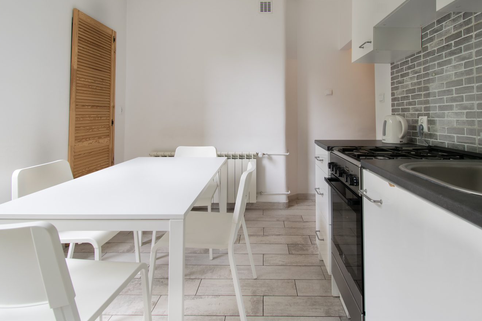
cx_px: 256
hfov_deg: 93.2
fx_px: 228
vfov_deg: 70.3
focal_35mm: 17
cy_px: 149
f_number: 6.3
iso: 100
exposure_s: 1/13
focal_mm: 10
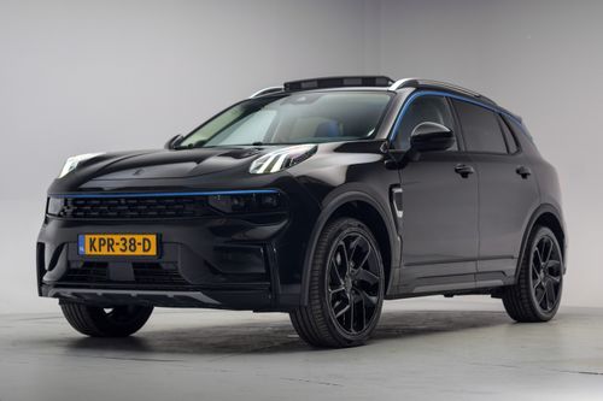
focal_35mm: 50
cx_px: 302
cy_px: 200
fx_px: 837
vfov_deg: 27.0
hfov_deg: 39.6
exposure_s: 1/13
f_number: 4
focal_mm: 50
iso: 100
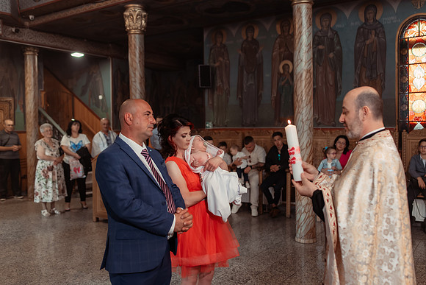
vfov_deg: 37.9
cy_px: 142
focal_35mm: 35
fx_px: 414
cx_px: 213
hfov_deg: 54.4
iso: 1600
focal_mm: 35
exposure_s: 1/200
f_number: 2.5
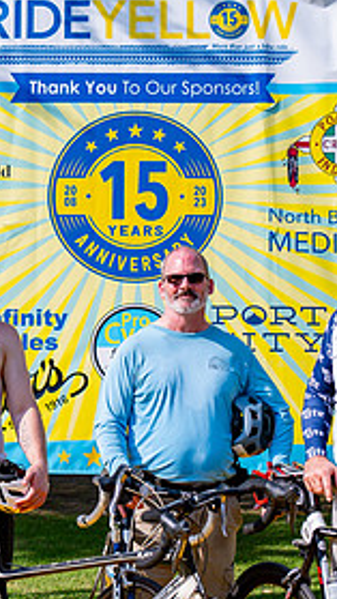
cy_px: 432
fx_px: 2112
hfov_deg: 9.1
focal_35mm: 133
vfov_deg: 16.1
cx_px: 153
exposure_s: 1/2000
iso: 125
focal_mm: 55
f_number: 2.8
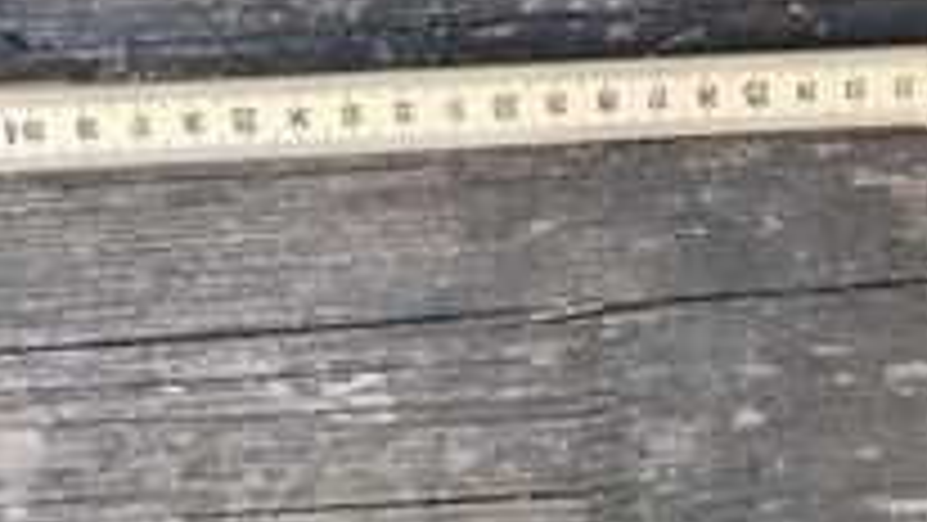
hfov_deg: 29.4
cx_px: 963
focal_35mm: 66
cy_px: -90
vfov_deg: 17.5
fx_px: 1623
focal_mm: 4.75
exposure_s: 1/100
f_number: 1.8
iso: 64
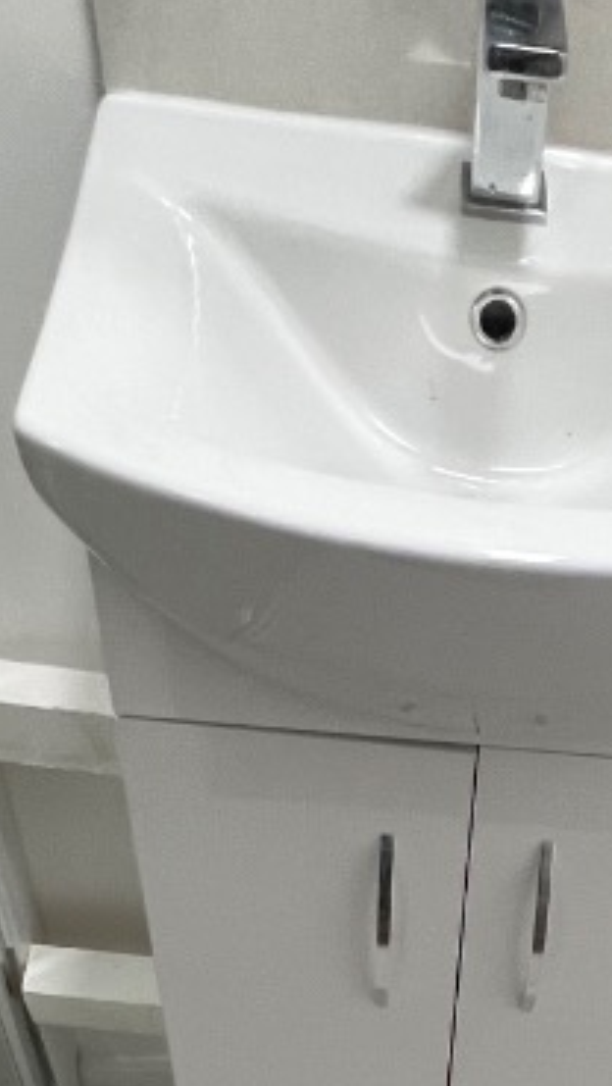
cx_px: 544
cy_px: 1374
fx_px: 1325
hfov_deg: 25.3
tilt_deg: -60.3
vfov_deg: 33.8
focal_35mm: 46
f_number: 1.8
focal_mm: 1.57
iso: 250
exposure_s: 1/101
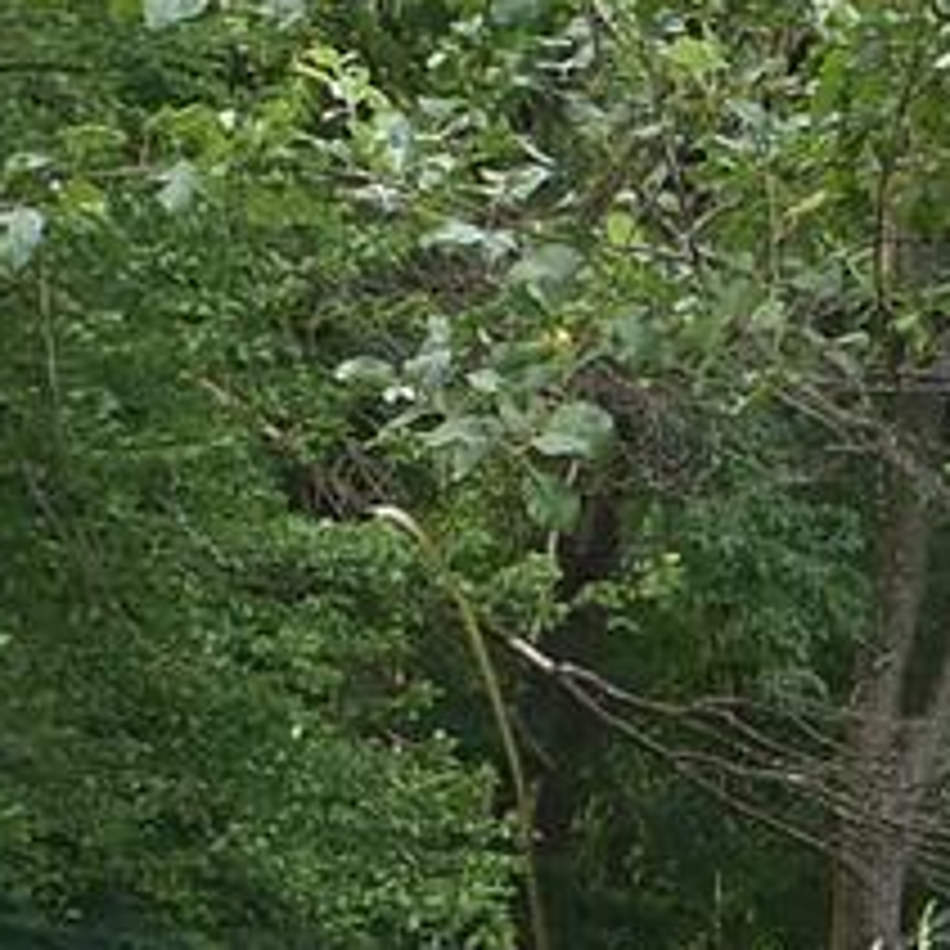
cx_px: 1472
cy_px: 437
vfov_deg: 7.1
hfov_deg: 6.9
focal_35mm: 248
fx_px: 7700
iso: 160
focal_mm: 20
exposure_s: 1/125
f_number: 5.6
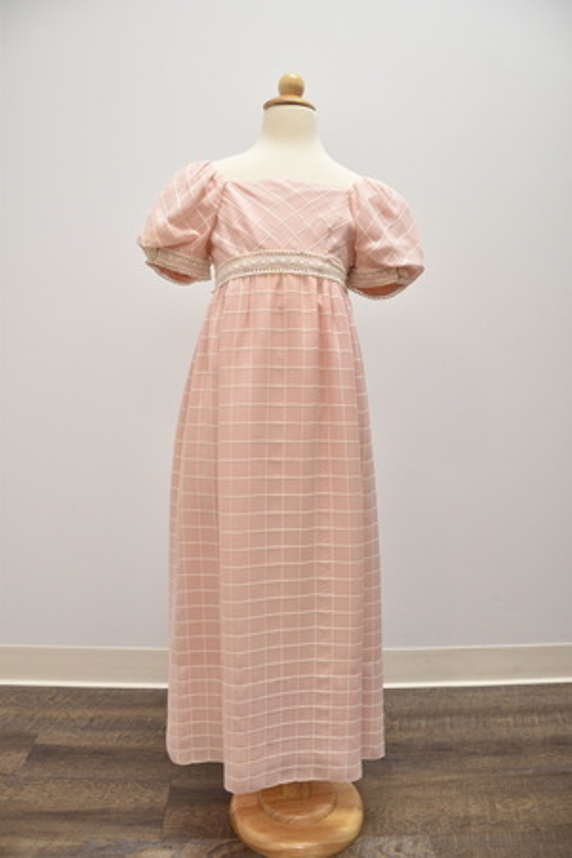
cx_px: 286
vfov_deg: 67.4
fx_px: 643
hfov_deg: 47.9
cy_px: 429
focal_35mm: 27
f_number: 4.5
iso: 1000
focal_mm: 18
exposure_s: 1/100
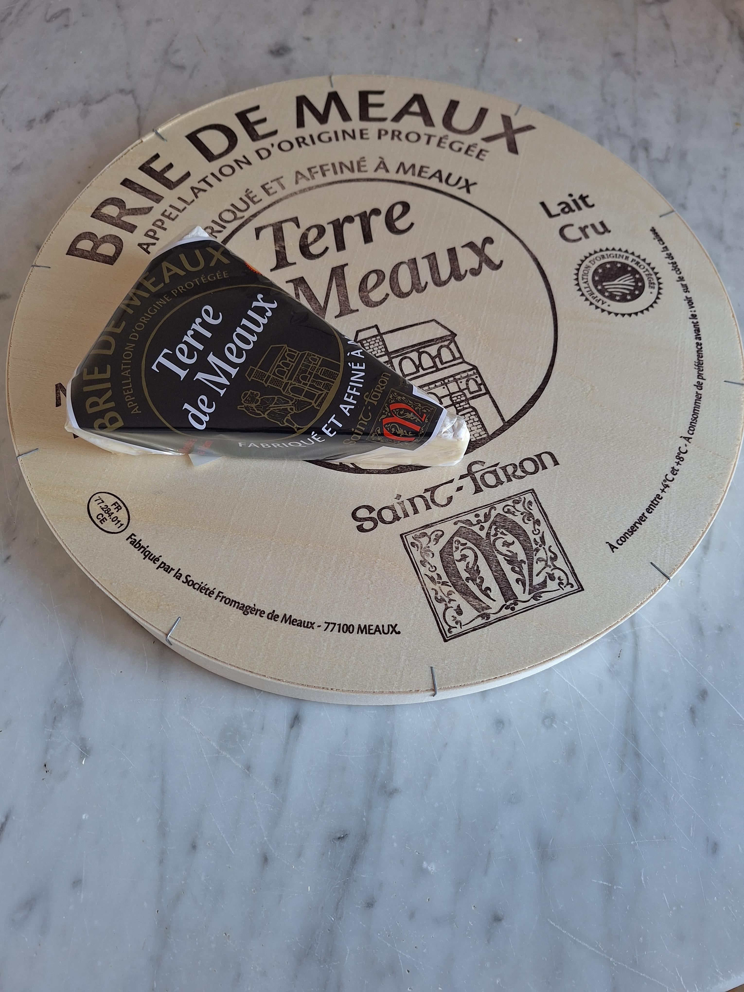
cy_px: 496
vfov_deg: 73.9
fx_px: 659
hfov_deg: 58.9
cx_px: 372
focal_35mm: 23
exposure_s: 1/50
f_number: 1.8
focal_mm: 5.54
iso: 80
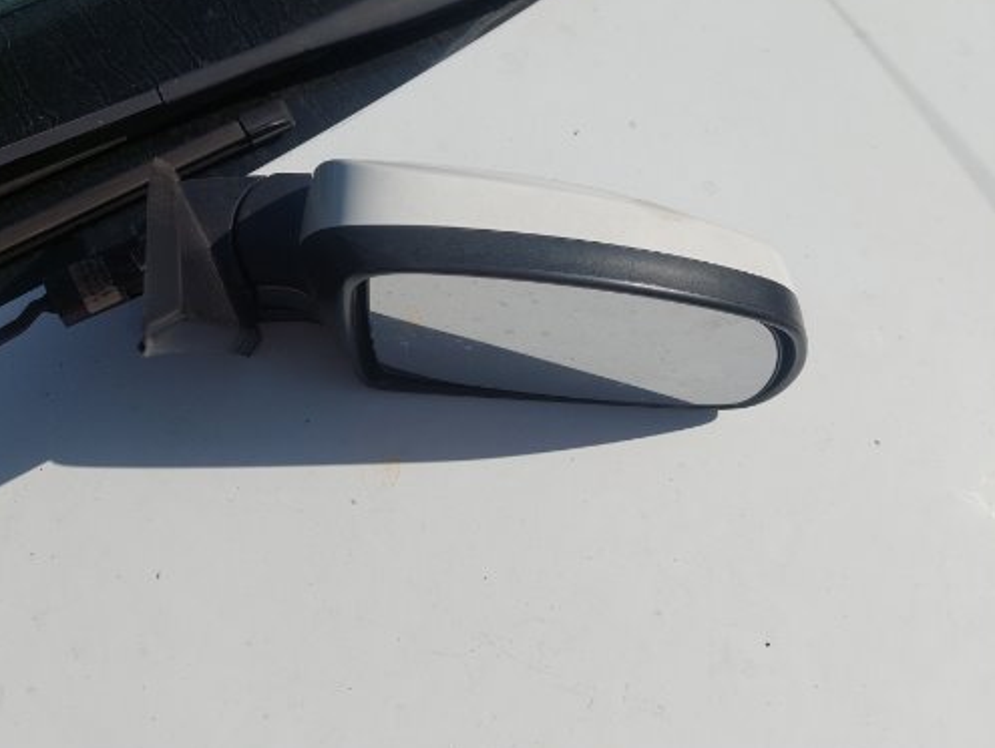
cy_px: 294
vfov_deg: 45.2
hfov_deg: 57.5
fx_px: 892
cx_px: 368
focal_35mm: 31
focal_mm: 5.23
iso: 40
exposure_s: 1/3931
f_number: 1.8
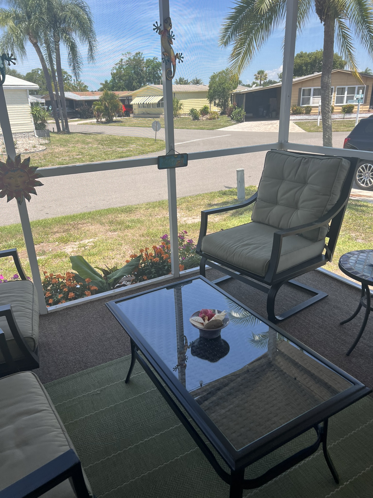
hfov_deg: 53.1
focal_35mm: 26
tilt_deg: -21.4
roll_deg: +2.3
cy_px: 249
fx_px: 374
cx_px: 186
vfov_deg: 67.3
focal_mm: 5.7
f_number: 1.5
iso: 50
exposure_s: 1/1295
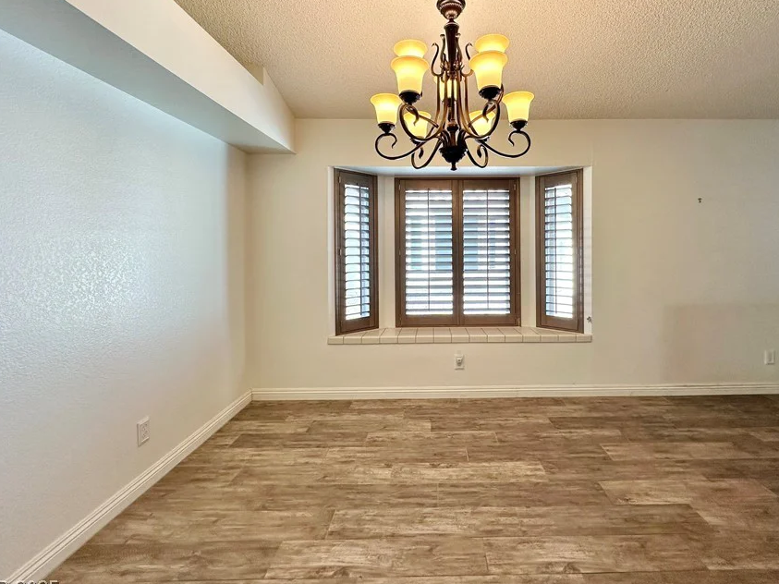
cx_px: 439
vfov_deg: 74.4
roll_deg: +0.0
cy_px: 254
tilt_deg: -0.6
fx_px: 383
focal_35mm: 17
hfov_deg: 90.6
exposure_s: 1/120
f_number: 2.2
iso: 125
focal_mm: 2.22
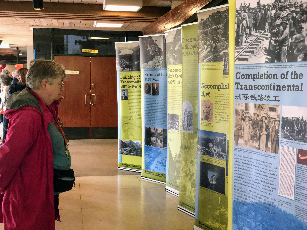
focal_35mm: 52
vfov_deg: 28.0
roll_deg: -0.3
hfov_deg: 36.8
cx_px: 154
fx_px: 461
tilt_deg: -4.3
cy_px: 115
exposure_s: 1/30
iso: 125
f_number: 2.4
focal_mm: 6
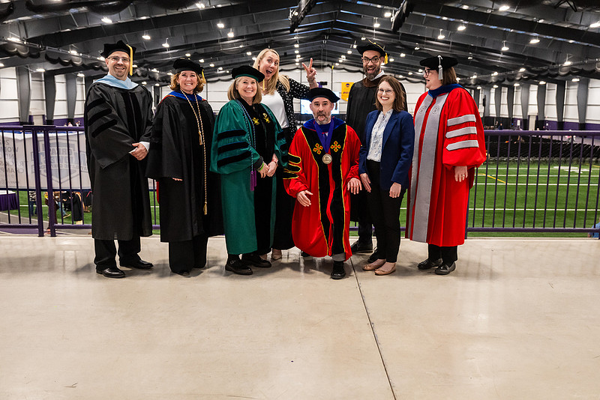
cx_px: 300
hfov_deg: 53.1
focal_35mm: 36
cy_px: 200
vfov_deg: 36.9
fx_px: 600
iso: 4000
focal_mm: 36
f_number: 4.5
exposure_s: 1/200
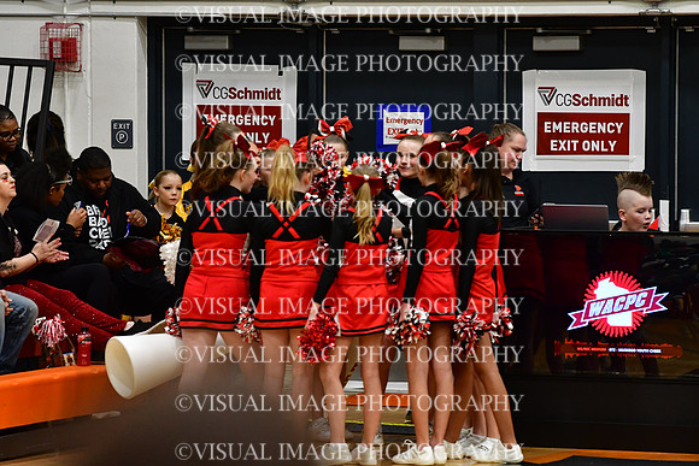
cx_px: 350
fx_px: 5379
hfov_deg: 7.4
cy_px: 233
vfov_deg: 5.0
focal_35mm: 277
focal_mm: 185
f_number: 3.5
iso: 4000
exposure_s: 1/500
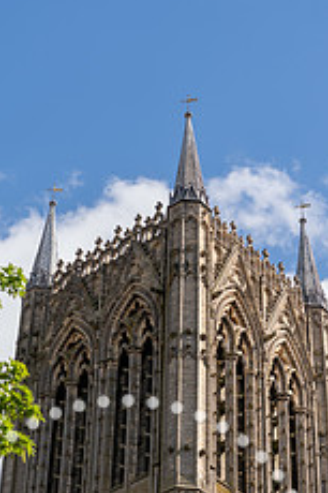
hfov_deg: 13.9
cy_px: 414
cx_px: 165
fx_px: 1341
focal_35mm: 98
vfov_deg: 20.5
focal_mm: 50
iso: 125
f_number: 3.5
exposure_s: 1/800
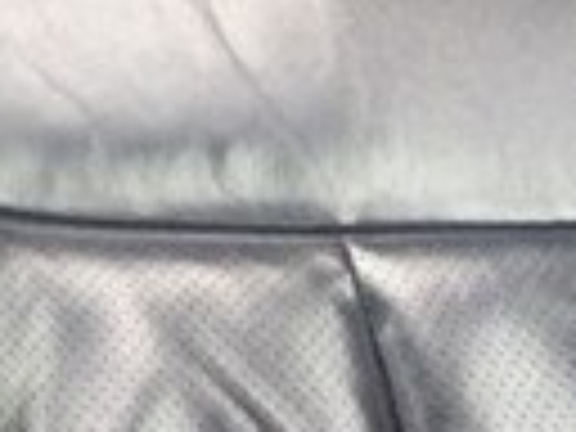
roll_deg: +1.9
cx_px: -824
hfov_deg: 11.1
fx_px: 2479
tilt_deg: -40.5
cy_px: -371
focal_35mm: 149
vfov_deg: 9.4
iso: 200
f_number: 2.2
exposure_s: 1/33
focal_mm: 4.15
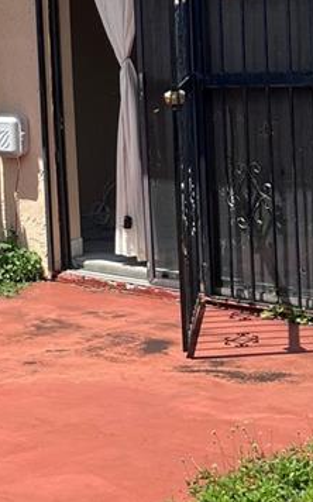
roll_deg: +4.7
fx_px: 1271
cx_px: -186
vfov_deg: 22.2
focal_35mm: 93
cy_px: 158
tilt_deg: -3.2
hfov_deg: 13.1
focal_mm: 5.7
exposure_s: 1/3571
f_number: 1.5
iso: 50
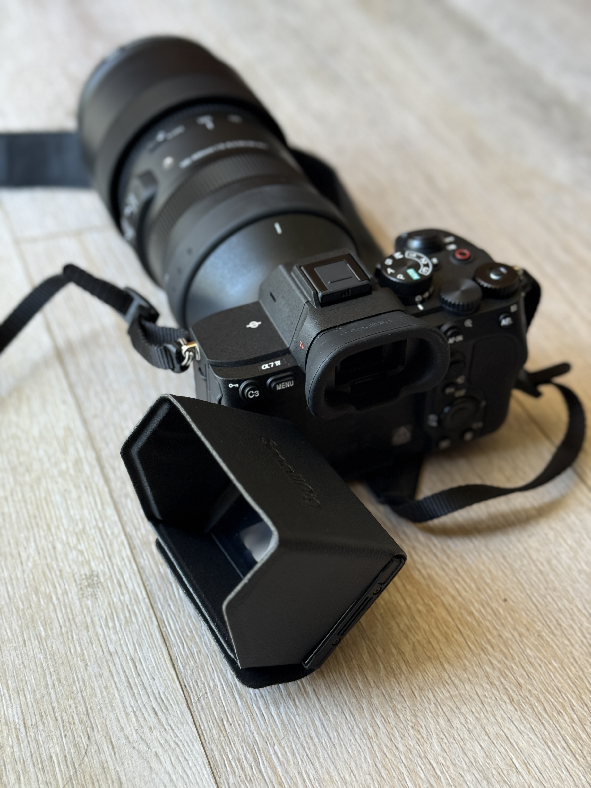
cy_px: 394
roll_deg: -6.0
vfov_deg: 39.7
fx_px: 1093
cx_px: 296
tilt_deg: -39.3
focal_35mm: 48
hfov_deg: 30.3
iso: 100
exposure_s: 1/74
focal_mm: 6.76
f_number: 1.78
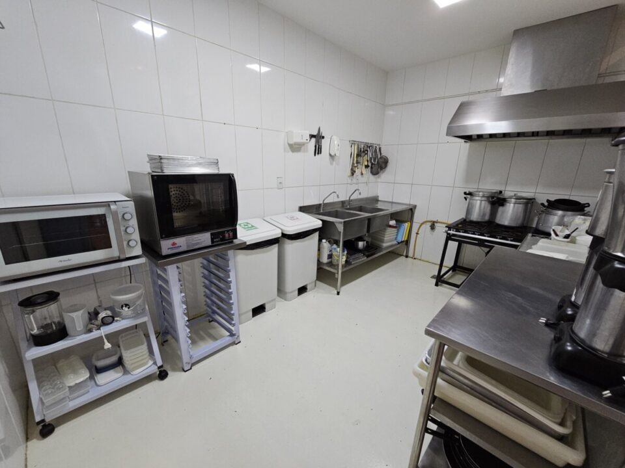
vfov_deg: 89.9
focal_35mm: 13
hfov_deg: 106.2
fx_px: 235
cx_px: 312
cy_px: 234
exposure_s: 1/60
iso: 320
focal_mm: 2.2
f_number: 2.2
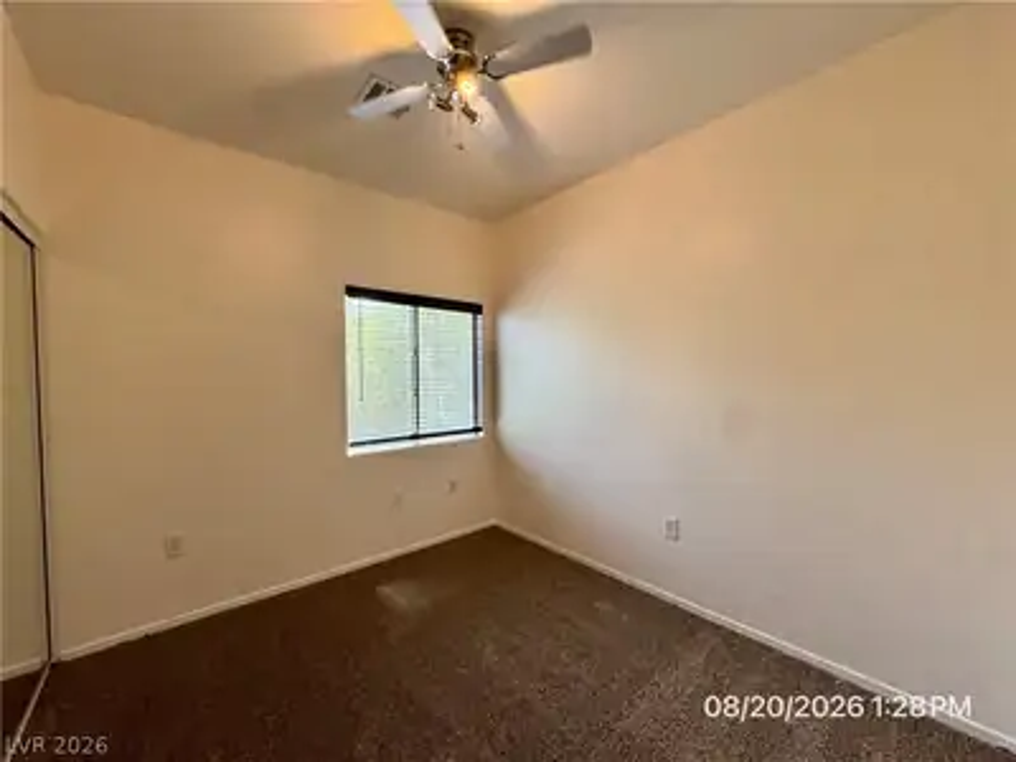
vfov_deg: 85.7
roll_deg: -0.3
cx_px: 508
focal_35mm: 14
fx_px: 411
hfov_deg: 102.1
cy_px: 381
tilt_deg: -1.5
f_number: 2.2
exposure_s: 1/99
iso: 50
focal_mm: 2.22
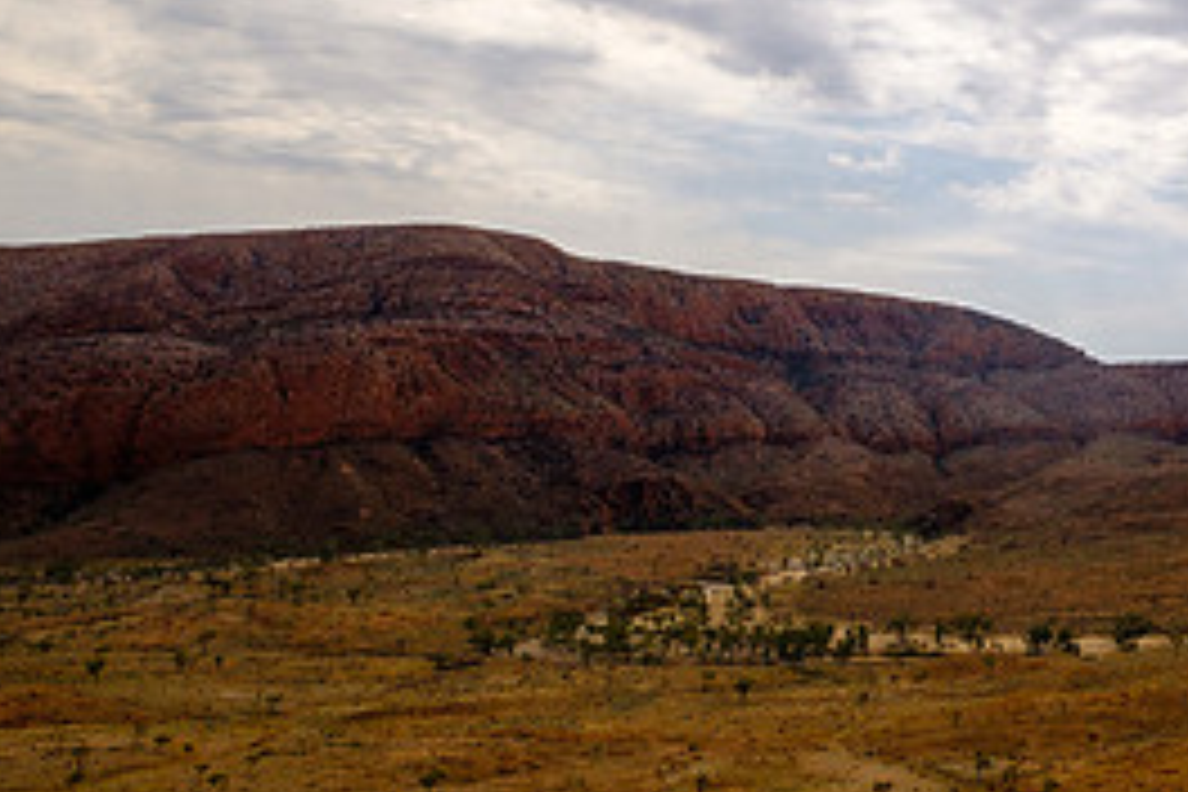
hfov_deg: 45.1
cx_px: 1269
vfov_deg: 39.9
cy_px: 362
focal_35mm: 33
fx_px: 1089
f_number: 8
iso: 200
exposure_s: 1/420
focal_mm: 10
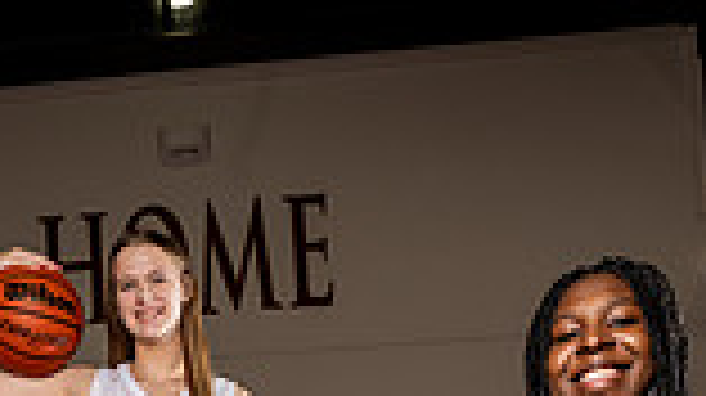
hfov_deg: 28.8
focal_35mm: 72
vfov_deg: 12.9
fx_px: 1347
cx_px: 153
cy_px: 936
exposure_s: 1/250
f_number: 7.1
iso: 100
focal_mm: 24
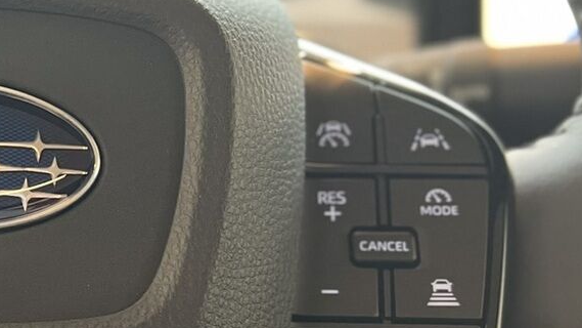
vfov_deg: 14.2
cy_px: 210
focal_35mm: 85
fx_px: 1312
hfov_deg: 23.1
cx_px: -97
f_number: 1.5
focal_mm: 5.7
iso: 250
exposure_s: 1/50
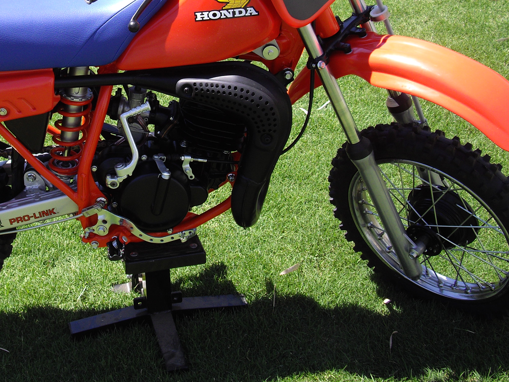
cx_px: 132
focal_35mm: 74
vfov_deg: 19.7
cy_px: 80
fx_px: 1088
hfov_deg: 26.0
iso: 64
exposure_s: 1/400
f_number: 2.8
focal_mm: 7.9
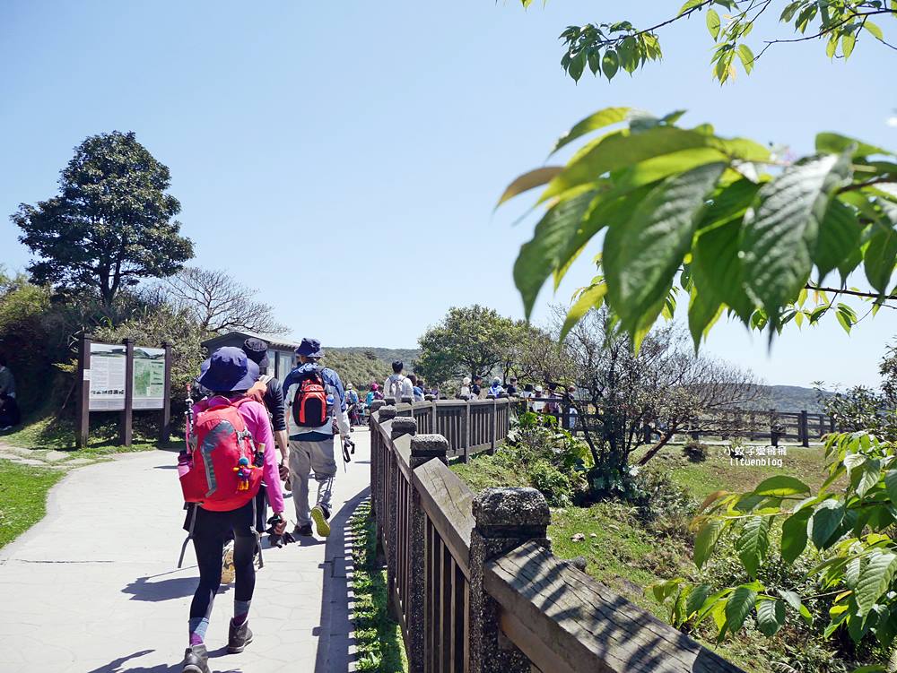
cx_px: 448
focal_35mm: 28
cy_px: 336
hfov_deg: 63.4
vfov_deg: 49.8
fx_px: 726
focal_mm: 14
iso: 200
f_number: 5.6
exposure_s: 1/1000
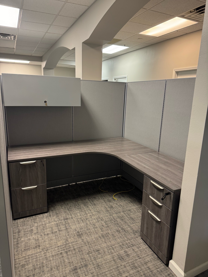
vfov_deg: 71.6
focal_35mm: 24
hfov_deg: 56.8
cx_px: 104
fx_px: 192
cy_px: 138
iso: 200
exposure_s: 1/60
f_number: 1.78
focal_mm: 6.76
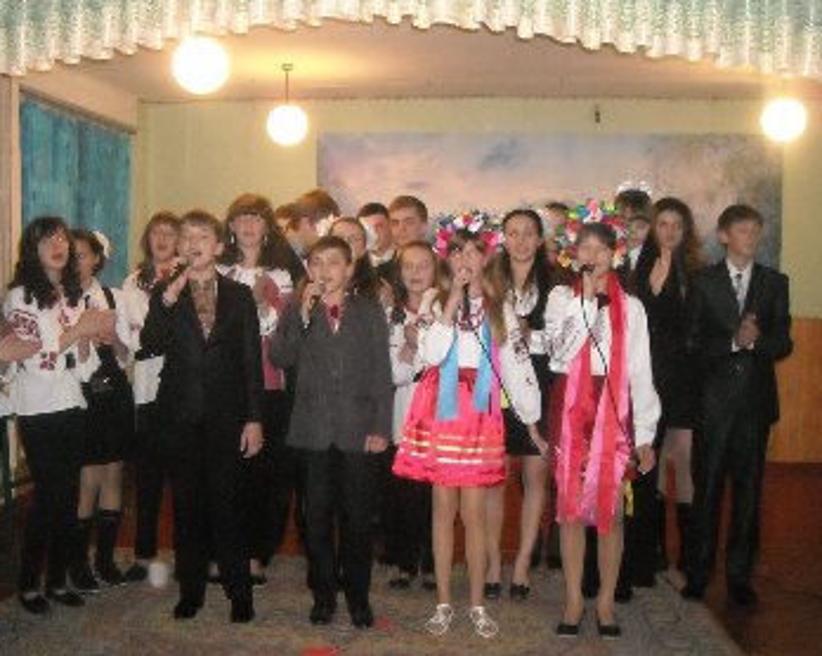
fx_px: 1070
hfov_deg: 41.9
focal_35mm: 44
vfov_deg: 34.1
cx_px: 350
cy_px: 356
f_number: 2.8
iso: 733
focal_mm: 5.7
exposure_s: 1/60
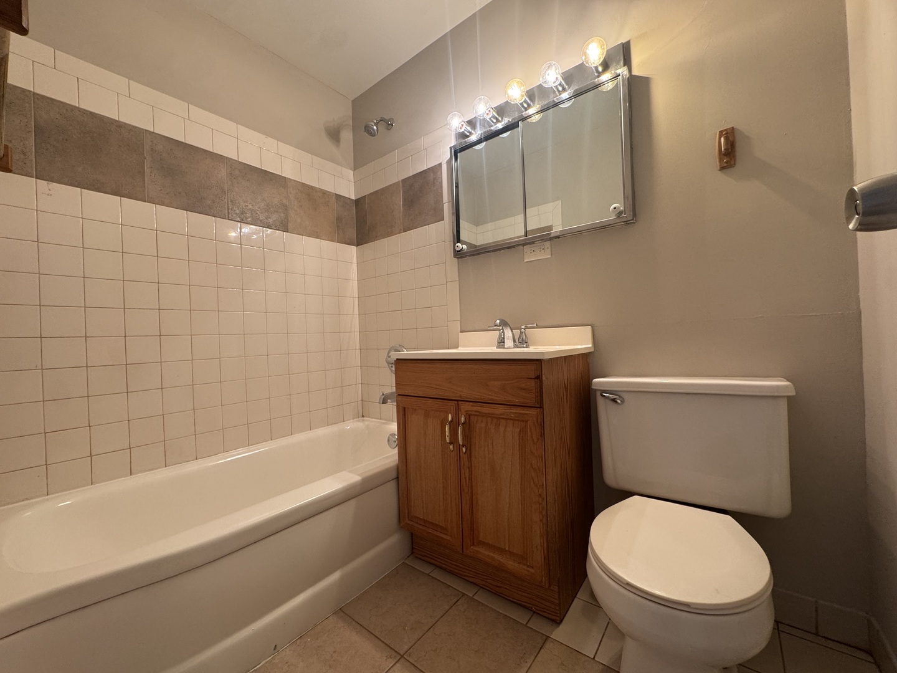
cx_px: 448
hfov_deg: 102.1
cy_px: 336
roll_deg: +2.1
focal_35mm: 14
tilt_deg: -0.4
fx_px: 363
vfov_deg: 85.7
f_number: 2.2
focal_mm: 2.22
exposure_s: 1/60
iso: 160
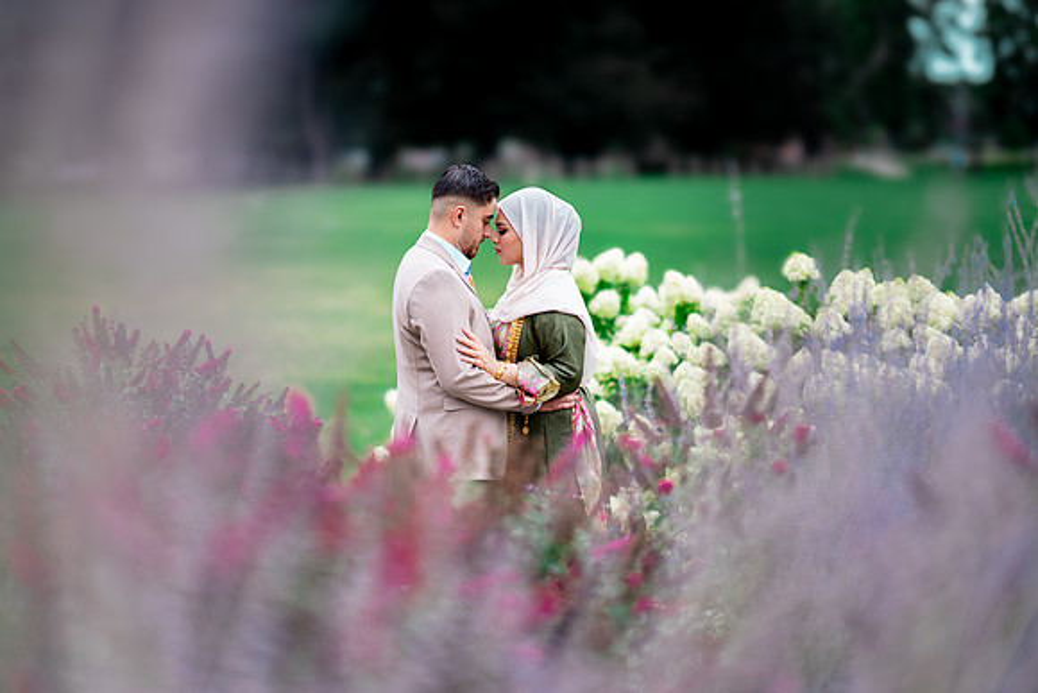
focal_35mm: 85
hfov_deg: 23.9
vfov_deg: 16.1
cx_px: 519
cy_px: 346
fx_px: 2451
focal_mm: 85
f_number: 1.4
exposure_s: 1/1250
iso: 100
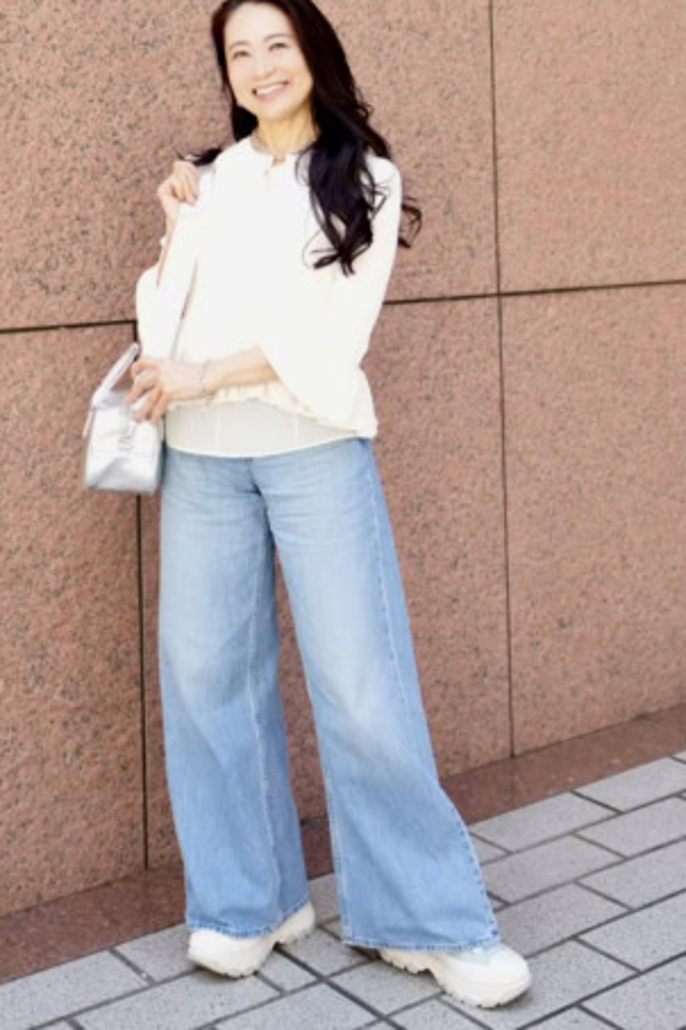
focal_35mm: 52
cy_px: 443
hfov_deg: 26.0
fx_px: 1486
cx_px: 311
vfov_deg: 38.1
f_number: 2.8
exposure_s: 1/4098
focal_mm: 30
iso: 8000
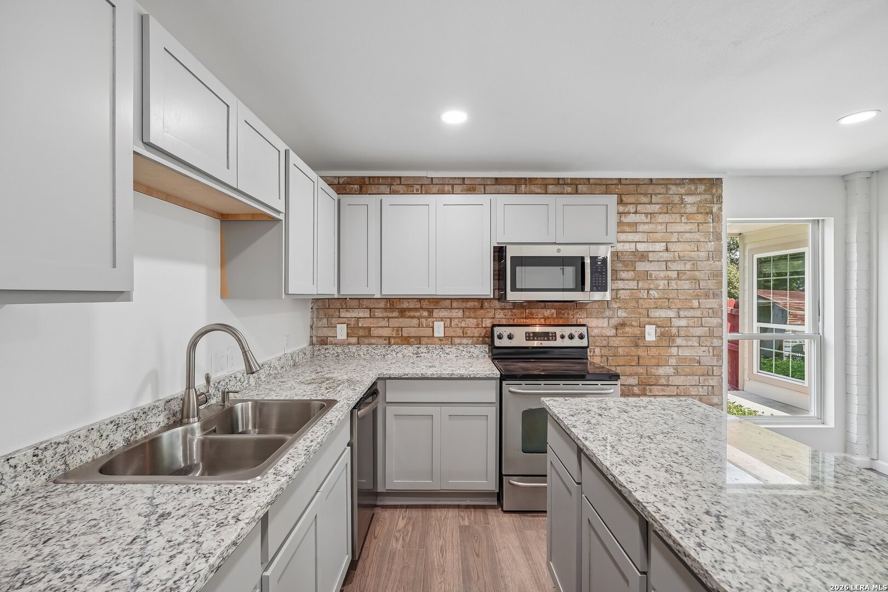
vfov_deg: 73.7
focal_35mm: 16
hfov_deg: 96.7
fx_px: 395
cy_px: 296
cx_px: 444
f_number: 8
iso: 400
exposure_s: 1/15
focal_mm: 16
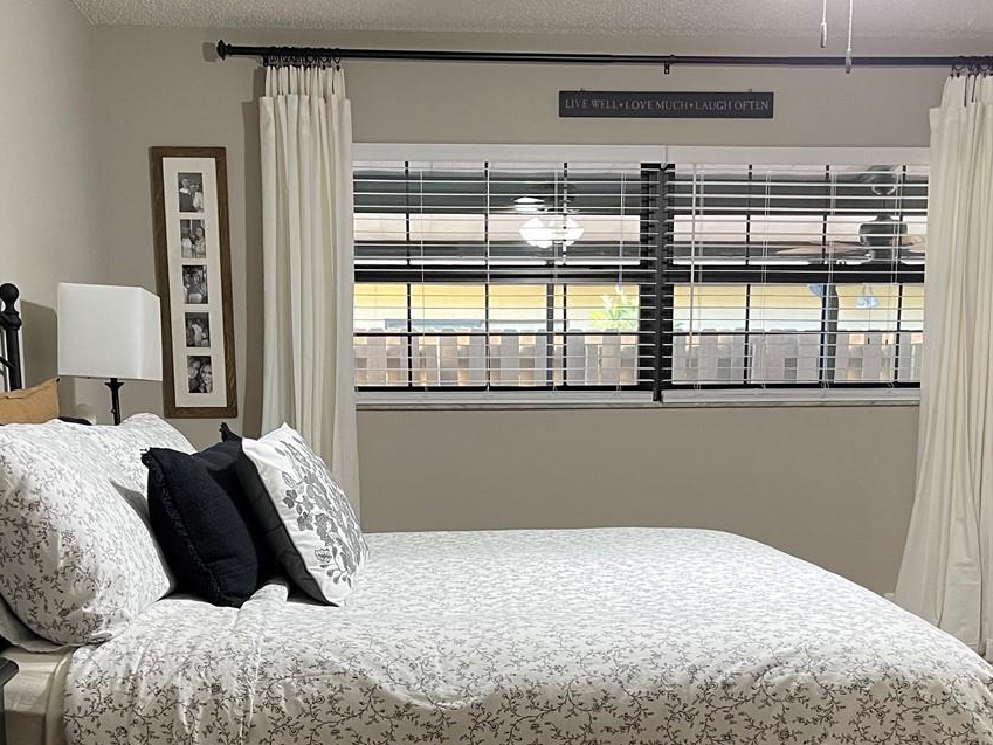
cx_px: 518
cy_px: 676
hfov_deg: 38.9
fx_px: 1406
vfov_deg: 28.5
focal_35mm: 49
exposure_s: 1/60
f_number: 1.6
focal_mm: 5.1
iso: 200
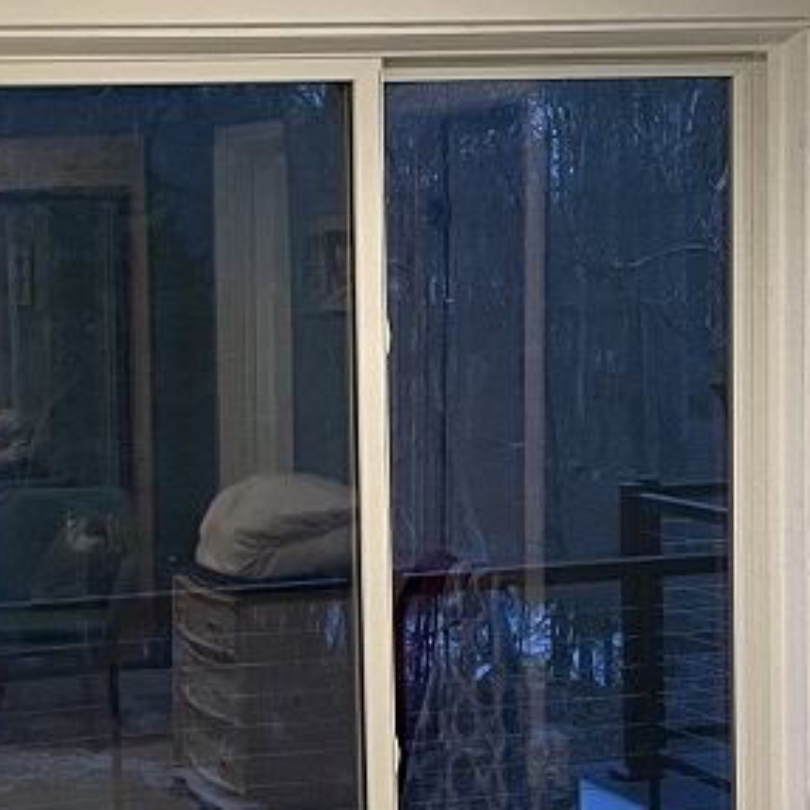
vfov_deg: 26.5
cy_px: 611
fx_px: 1694
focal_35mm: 64
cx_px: 52
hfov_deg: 25.9
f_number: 1.6
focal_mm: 4.2
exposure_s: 1/60
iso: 500
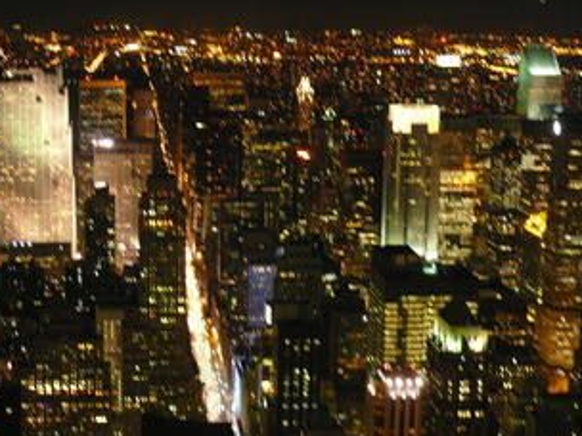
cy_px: 213
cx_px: 189
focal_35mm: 65
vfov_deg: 22.6
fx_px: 1093
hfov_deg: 29.6
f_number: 2.8
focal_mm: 8.5
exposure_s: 1
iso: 100
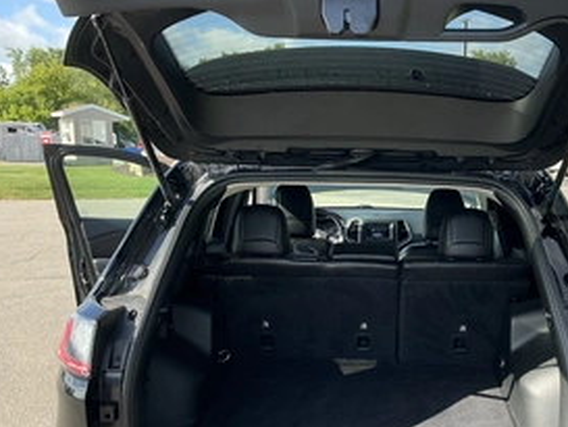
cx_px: 393
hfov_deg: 44.9
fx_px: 673
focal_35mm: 41
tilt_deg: -9.4
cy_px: 277
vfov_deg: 34.9
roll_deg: -0.5
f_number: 1.8
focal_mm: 3
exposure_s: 1/383
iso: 25
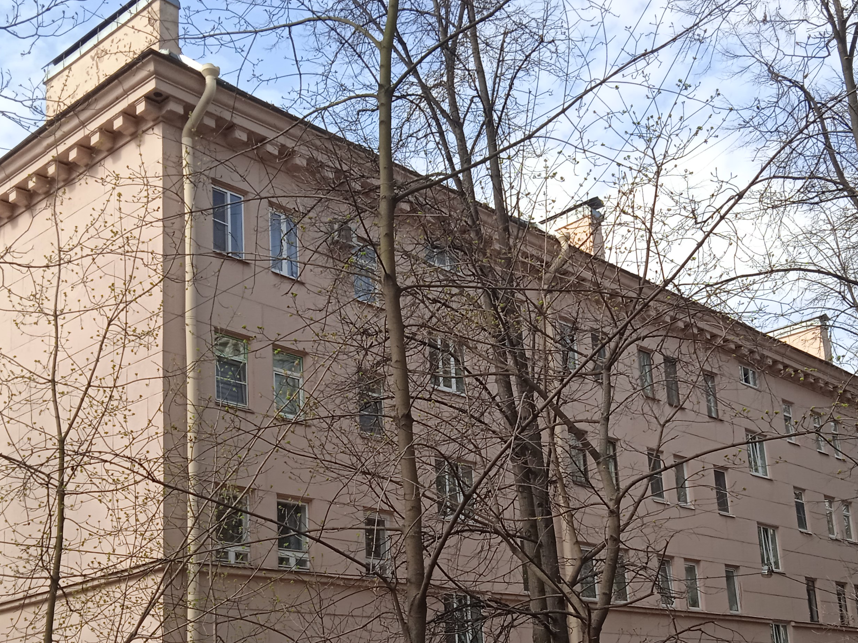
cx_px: 461
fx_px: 1165
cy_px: 489
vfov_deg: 30.3
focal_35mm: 47
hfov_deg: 40.4
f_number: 2.2
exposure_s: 1/485
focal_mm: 3.43
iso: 116
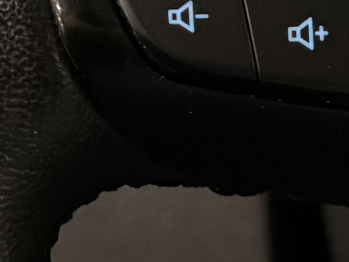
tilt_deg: -26.7
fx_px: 1754
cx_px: -14
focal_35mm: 174
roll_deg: +6.9
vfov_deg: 8.2
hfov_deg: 11.2
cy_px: -198
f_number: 1.78
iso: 320
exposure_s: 1/50
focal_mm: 6.76
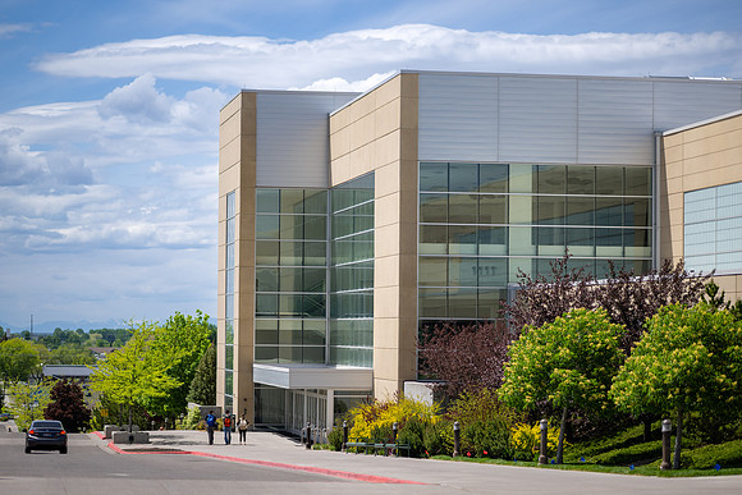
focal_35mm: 105
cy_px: 248
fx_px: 2165
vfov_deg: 13.0
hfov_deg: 19.5
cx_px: 371
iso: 100
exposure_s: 1/10000
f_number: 1.4
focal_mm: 105
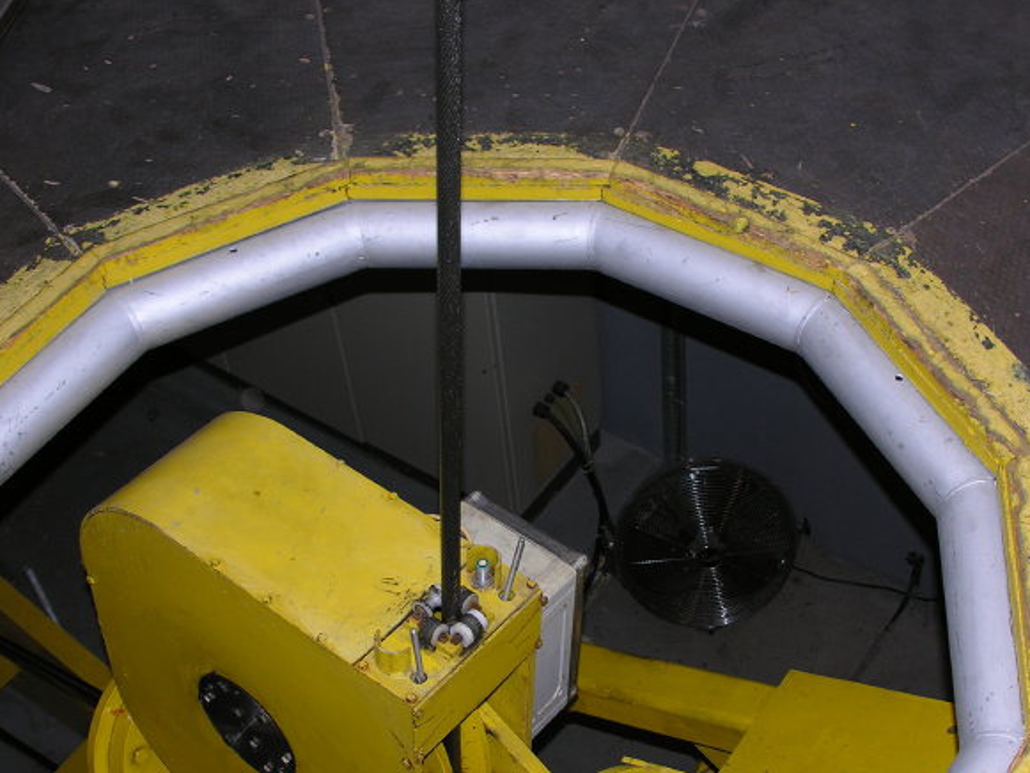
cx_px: 539
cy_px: 564
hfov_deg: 36.2
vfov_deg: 27.2
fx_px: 1577
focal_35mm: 53
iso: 50
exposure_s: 1/60.1
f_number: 2.8
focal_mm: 8.9
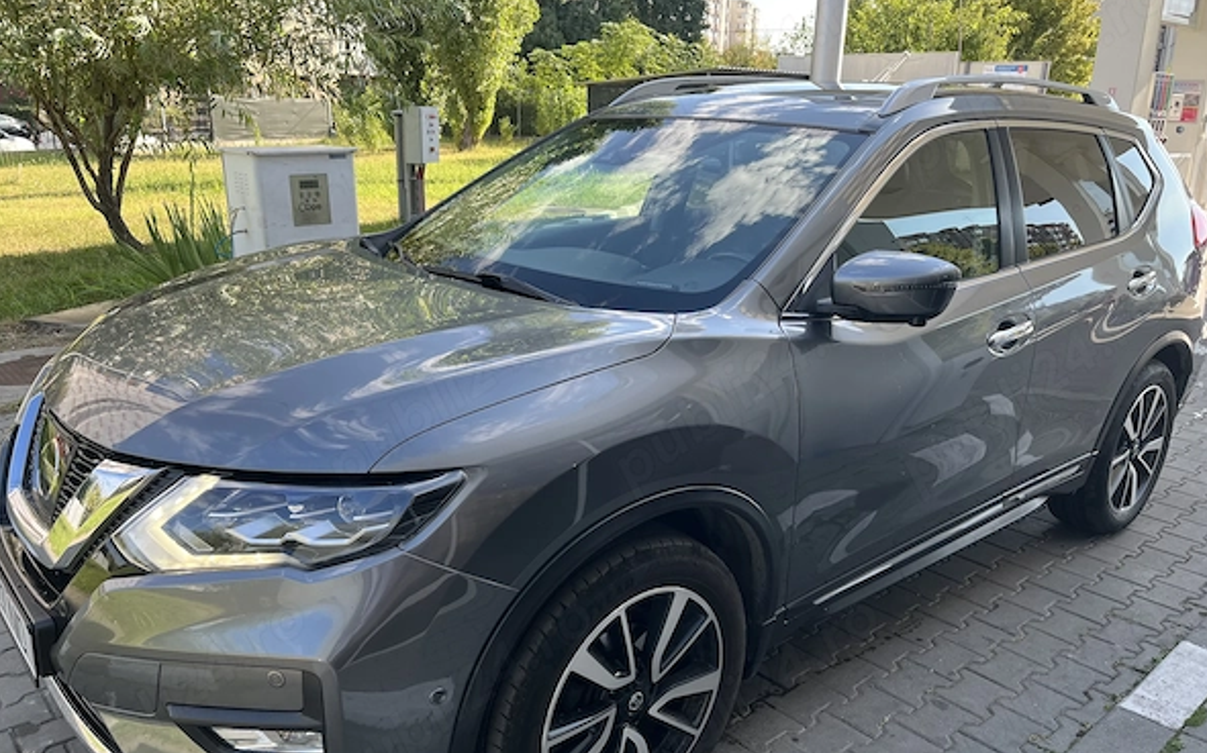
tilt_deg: -17.7
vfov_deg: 44.5
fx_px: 921
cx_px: 602
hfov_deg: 66.5
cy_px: 410
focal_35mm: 28
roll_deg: -1.6
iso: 50
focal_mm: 5.1
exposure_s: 1/506
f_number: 1.6
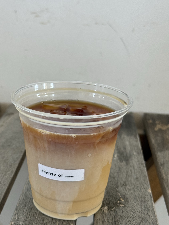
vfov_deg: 33.8
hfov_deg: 25.6
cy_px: 121
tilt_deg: -19.9
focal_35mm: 57
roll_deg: -3.5
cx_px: 70
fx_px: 371
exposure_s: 1/50
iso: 50
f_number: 1.78
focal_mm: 6.76
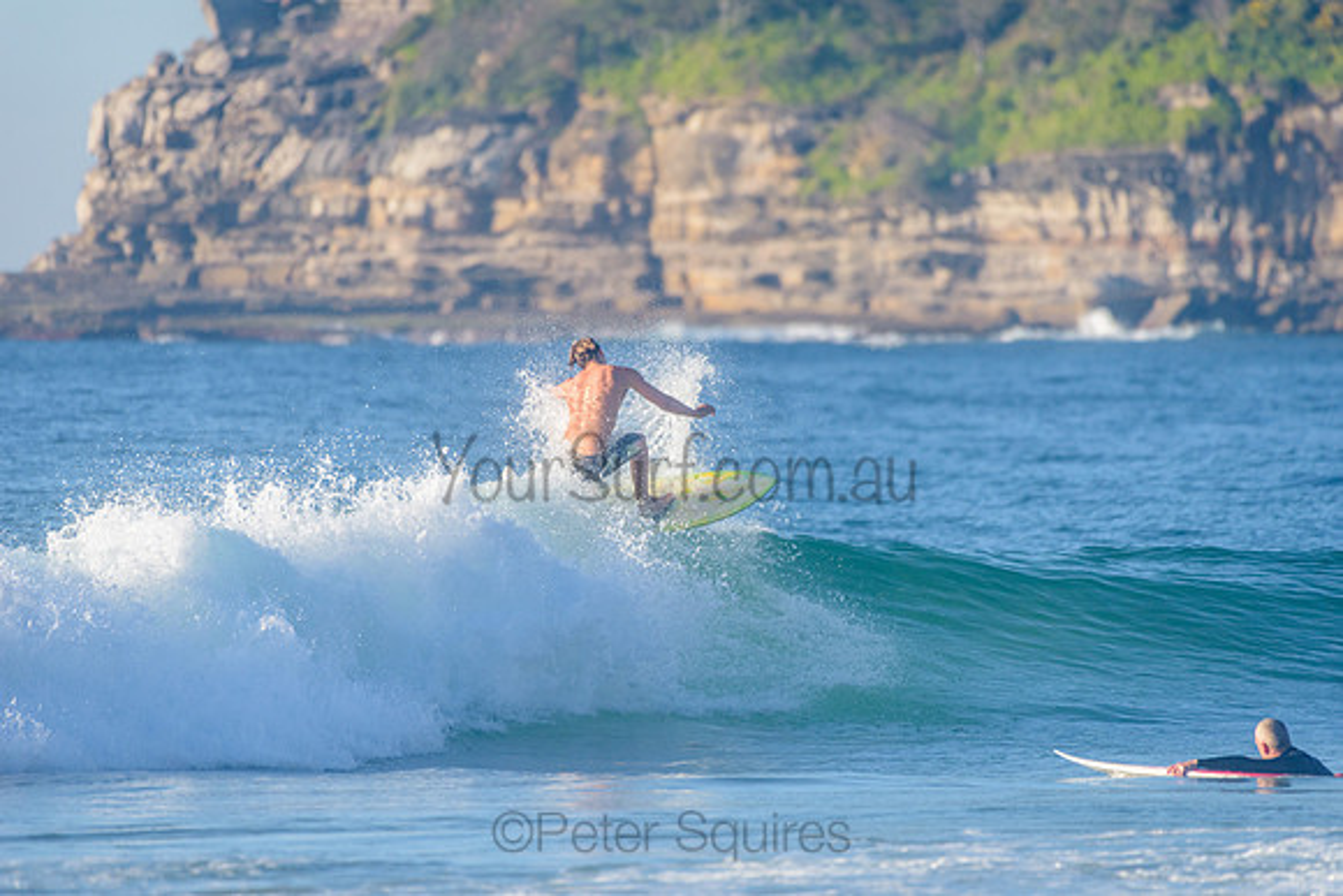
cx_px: 672
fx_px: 18667
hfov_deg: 4.1
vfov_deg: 2.7
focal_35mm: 500
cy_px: 448
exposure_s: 1/2000
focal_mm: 500
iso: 400
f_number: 5.6
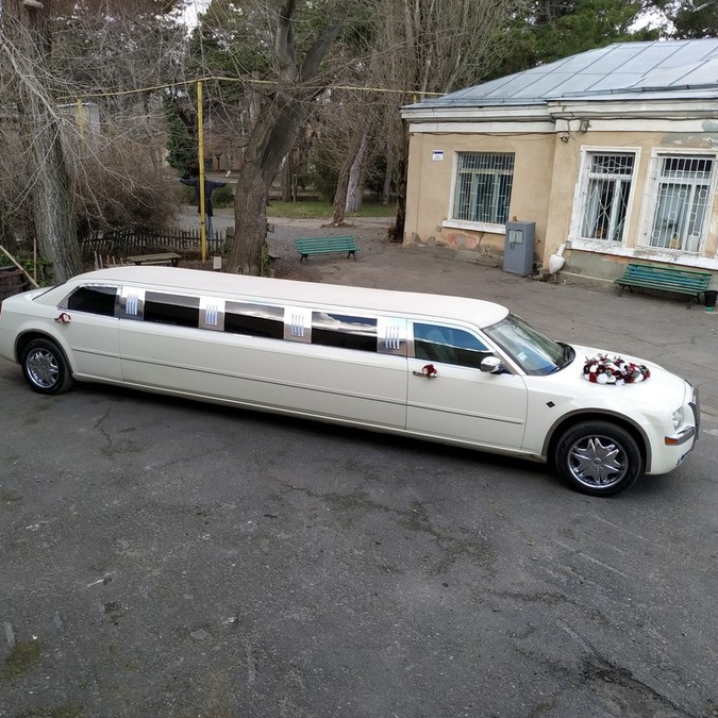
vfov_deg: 55.6
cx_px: 334
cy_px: 363
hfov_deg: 55.6
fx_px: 681
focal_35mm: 29
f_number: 1.9
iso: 100
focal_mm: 3.94
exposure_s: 1/466
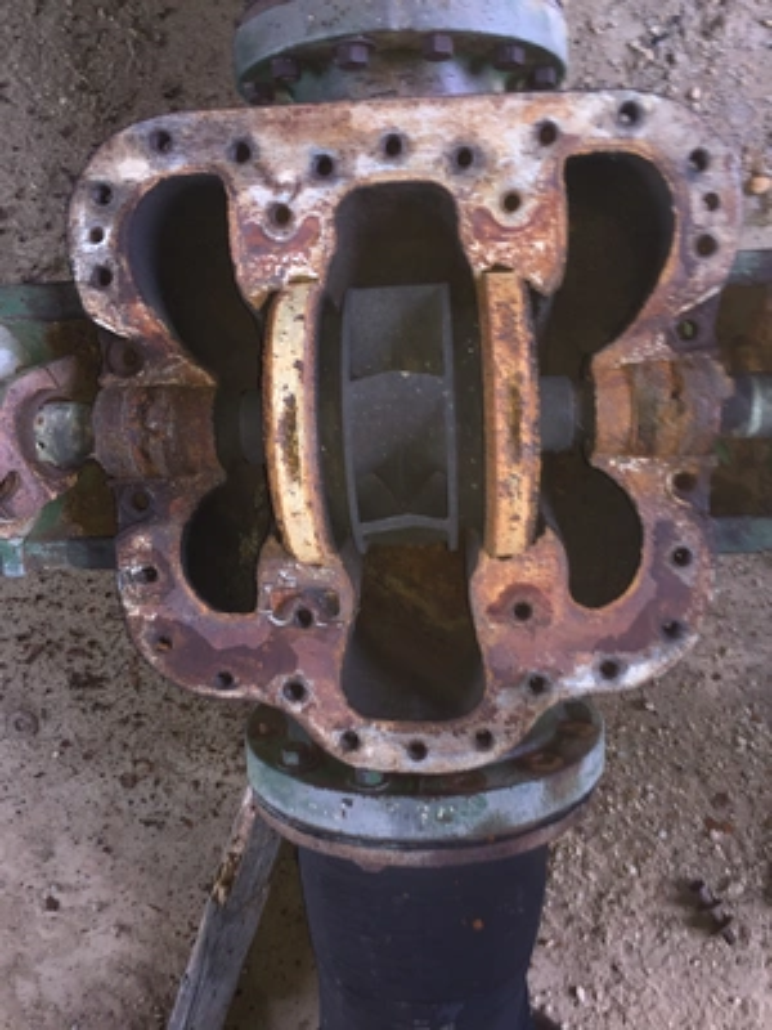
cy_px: 515
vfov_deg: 61.7
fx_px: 862
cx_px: 386
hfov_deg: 48.2
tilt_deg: -83.0
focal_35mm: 29
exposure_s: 1/17
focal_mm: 4.15
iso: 50
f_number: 2.2
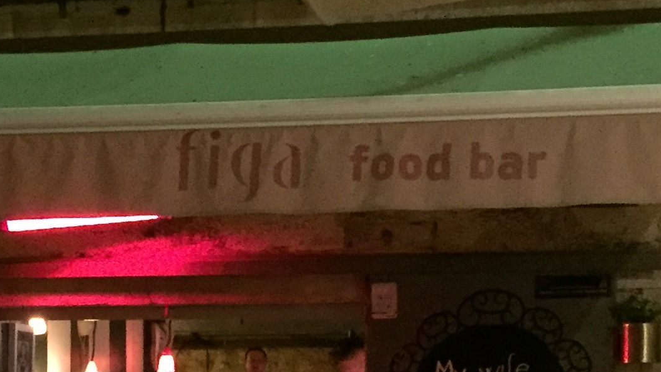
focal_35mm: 98
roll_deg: +0.1
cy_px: 530
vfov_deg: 11.9
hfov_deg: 21.6
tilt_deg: -2.8
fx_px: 1718
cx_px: 174
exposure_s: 1/17
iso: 1000
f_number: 2.2
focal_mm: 4.15
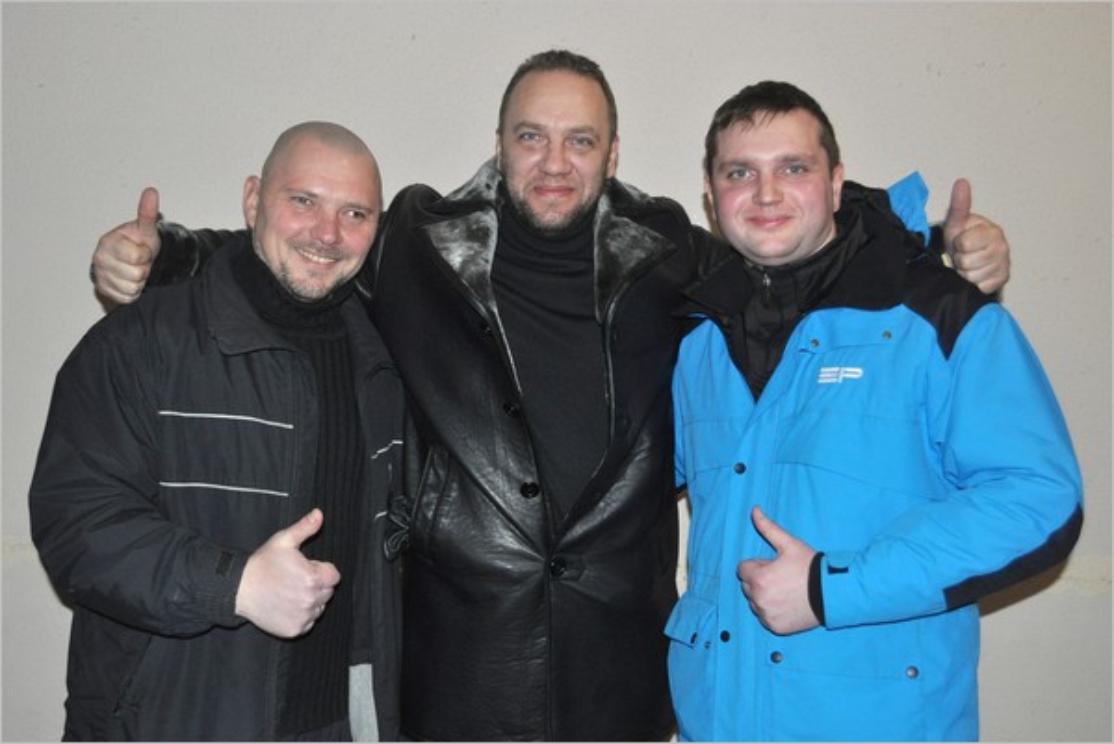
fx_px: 1208
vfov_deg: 34.3
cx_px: 557
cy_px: 372
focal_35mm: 39
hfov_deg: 49.5
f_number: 4.2
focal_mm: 26
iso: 800
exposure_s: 1/60
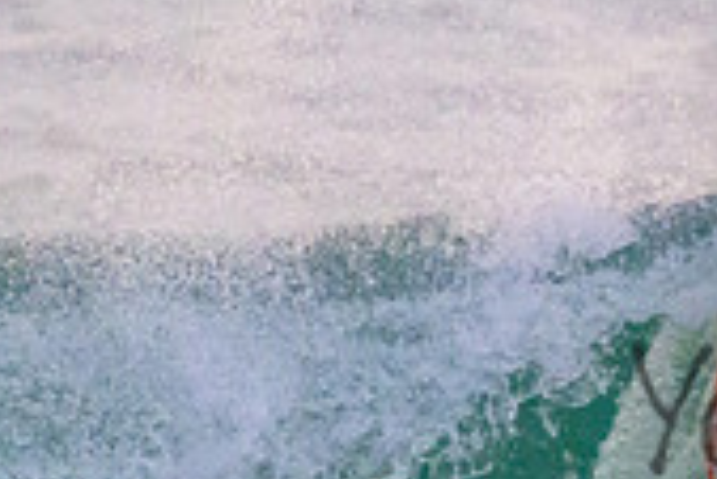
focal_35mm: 2743
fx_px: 54677
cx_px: 1069
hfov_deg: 0.8
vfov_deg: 0.5
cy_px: 371
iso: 18000
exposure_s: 1/1600
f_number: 11
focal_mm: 800
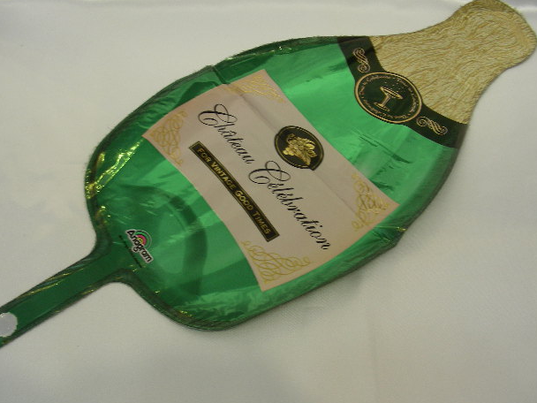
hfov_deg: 46.8
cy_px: 197
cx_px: 267
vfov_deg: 36.0
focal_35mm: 40
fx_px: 621
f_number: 3.5
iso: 50
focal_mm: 6.3
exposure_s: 1/7.5
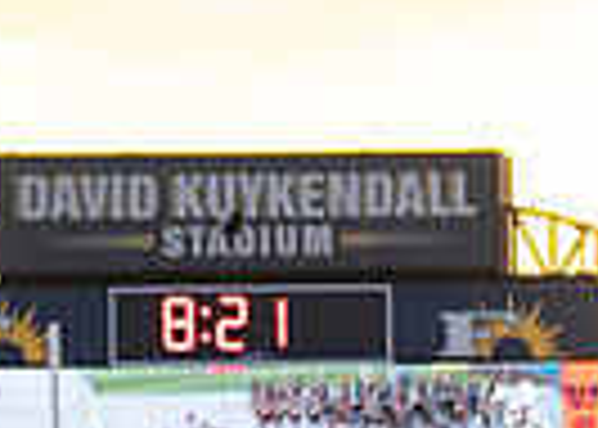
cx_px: 1465
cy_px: 945
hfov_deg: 3.5
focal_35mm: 573
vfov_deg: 2.5
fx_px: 9732
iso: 640
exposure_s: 1/2500
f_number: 2.8
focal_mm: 86
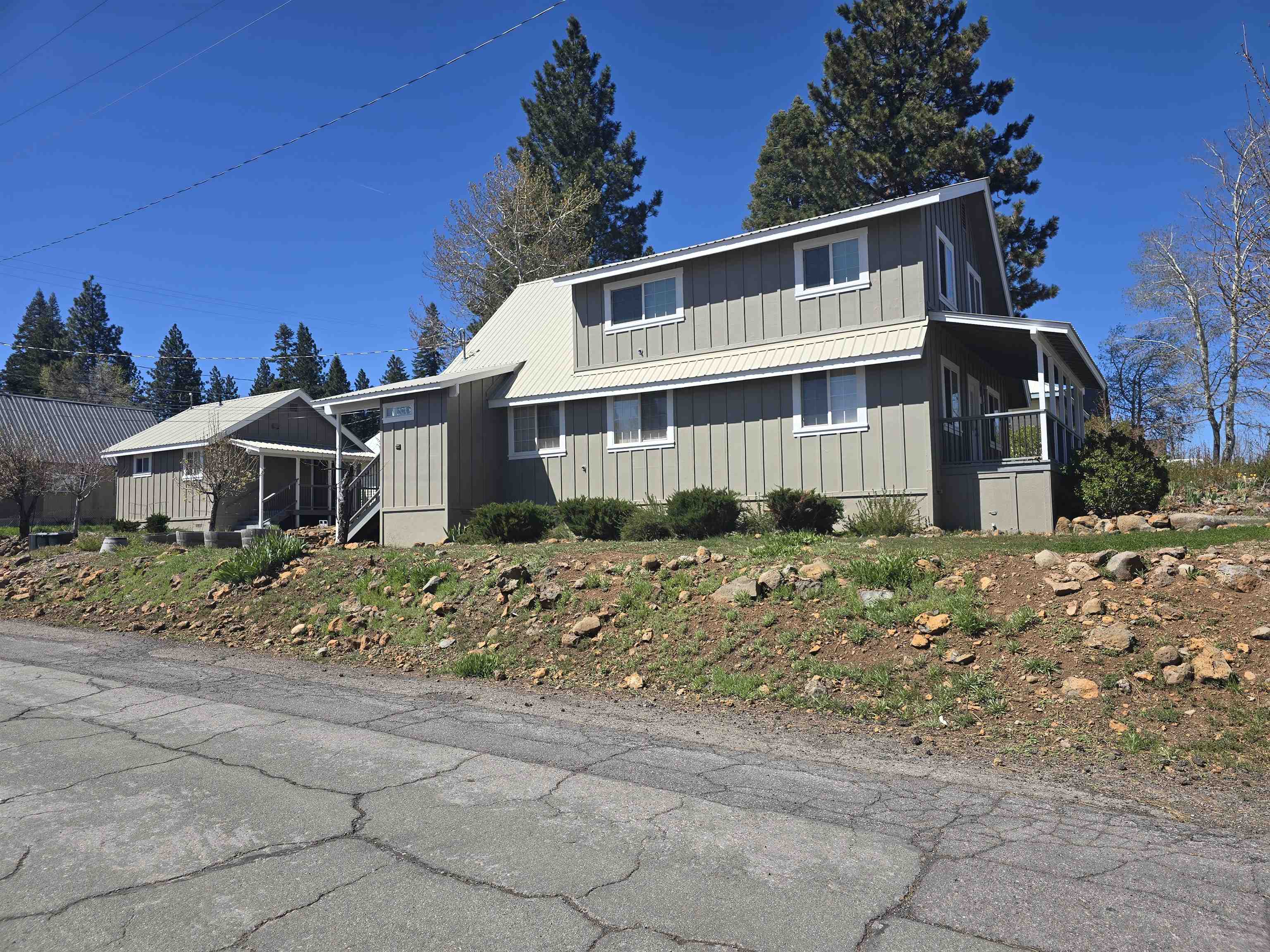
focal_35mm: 23
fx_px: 844
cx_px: 635
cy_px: 476
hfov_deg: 73.9
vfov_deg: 58.9
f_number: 1.7
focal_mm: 6.3
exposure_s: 1/812
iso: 12
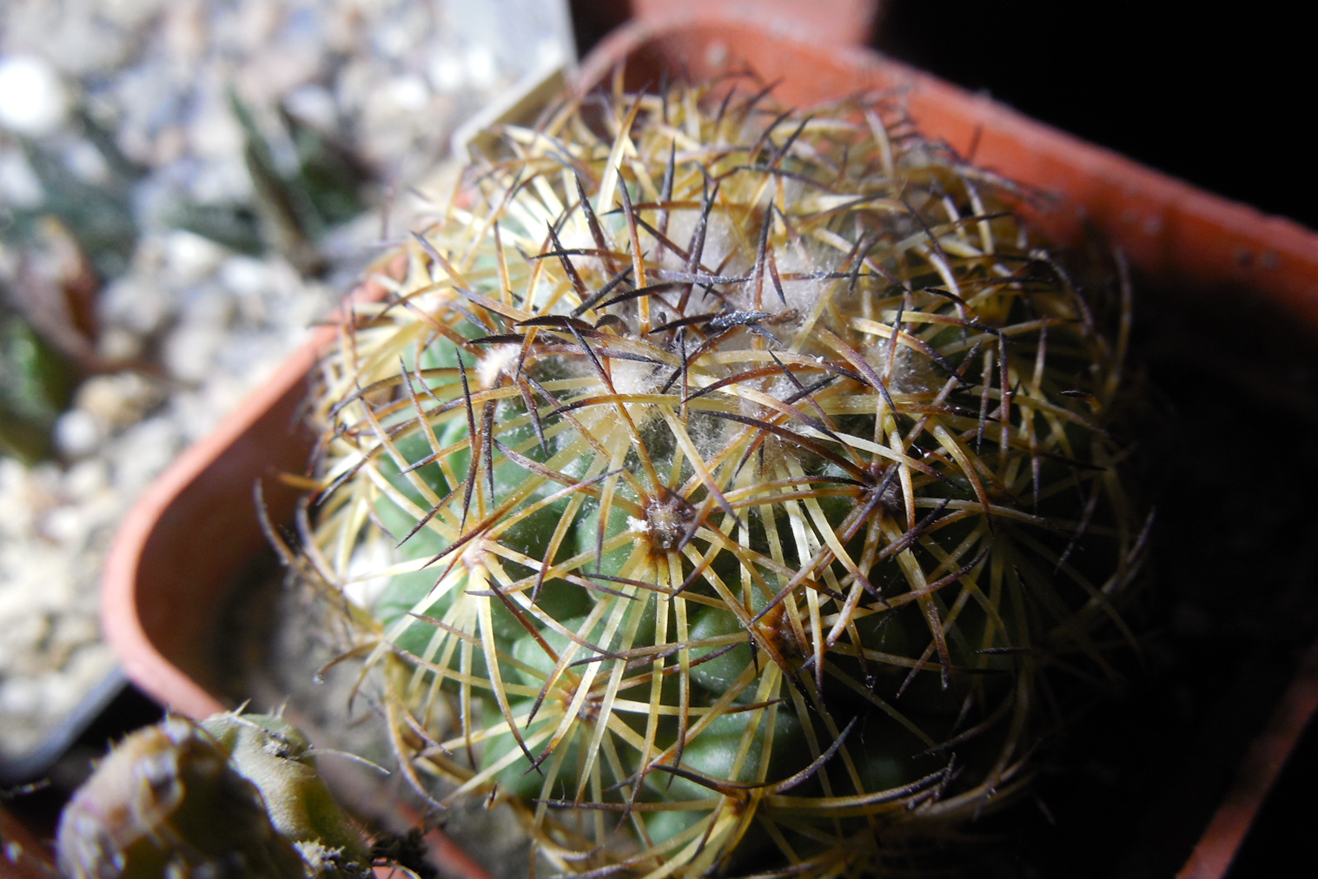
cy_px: 448
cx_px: 682
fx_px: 1245
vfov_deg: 38.9
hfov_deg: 55.8
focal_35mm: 34
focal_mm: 5.6
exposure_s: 1/40
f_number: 3.6
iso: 125
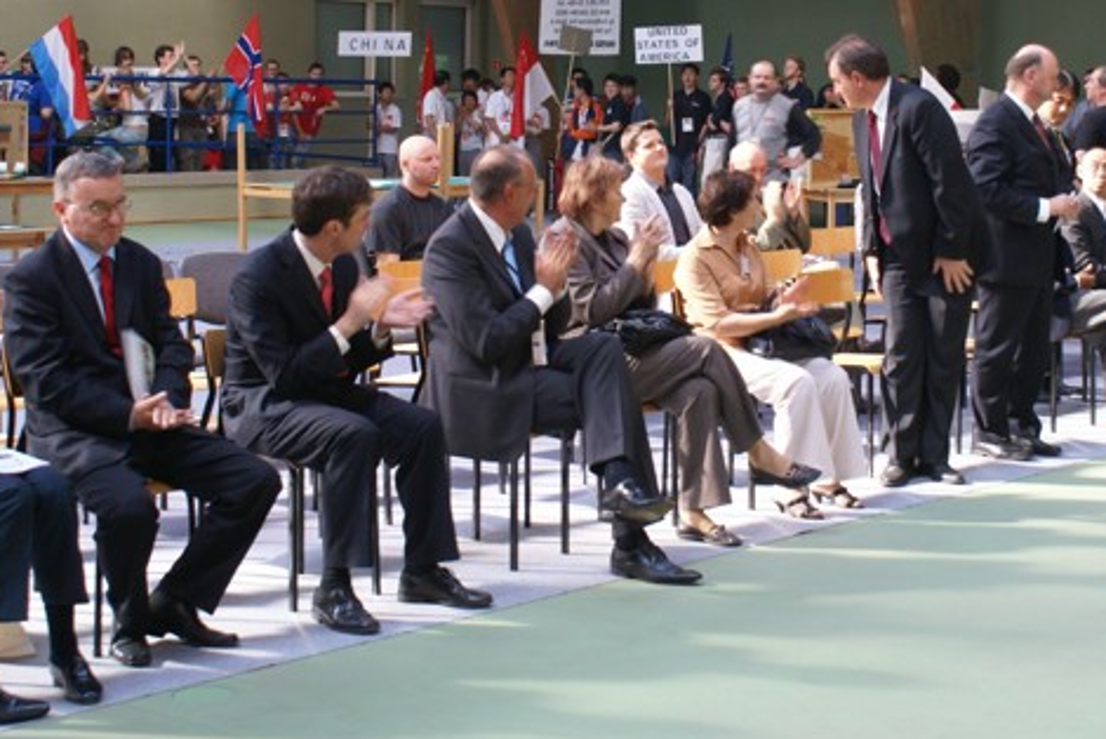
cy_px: 212
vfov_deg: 20.2
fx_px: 2060
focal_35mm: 67
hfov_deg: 29.9
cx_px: 713
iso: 200
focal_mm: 30
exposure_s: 1/25
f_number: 5.6
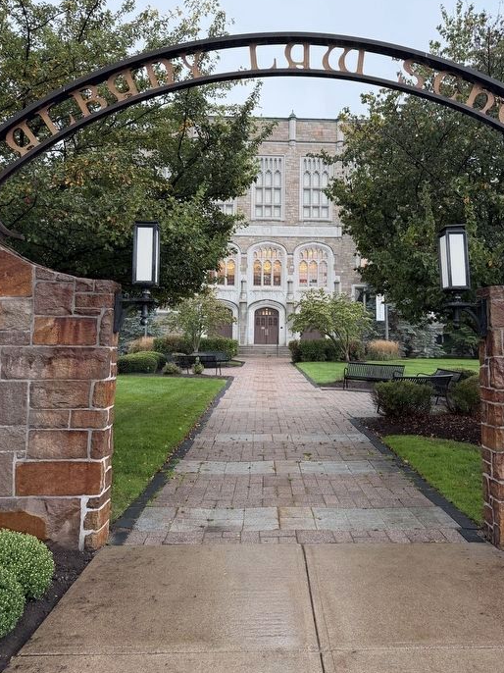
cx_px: 284
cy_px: 299
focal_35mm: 28
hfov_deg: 49.6
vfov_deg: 63.3
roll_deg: -1.1
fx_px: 544
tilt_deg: +6.6
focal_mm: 6.76
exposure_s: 1/95
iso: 200
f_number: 1.78
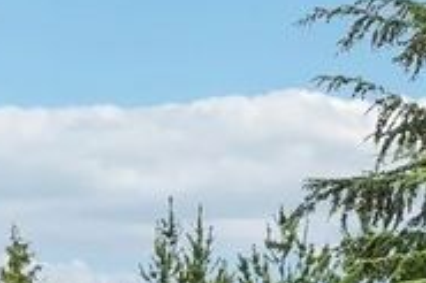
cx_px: -106
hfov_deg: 22.3
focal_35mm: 83
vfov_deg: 15.4
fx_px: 981
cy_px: 403
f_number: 9
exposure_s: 1/200
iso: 250
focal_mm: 10
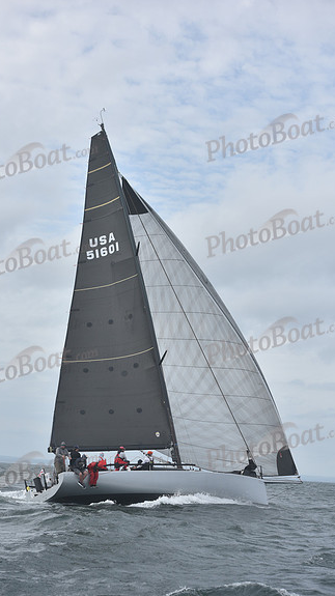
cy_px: 300
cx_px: 152
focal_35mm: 74
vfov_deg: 28.6
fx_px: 1170
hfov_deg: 16.3
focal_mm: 70
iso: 200
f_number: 5.6
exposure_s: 1/1250
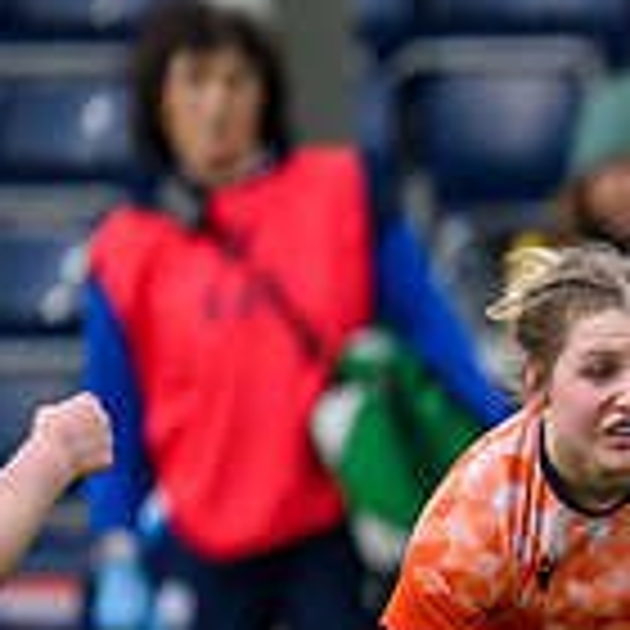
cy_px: 752
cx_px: 1820
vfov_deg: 0.6
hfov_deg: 0.6
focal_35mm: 2929
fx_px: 60310
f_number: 4
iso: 640
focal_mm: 560
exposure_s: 1/1250
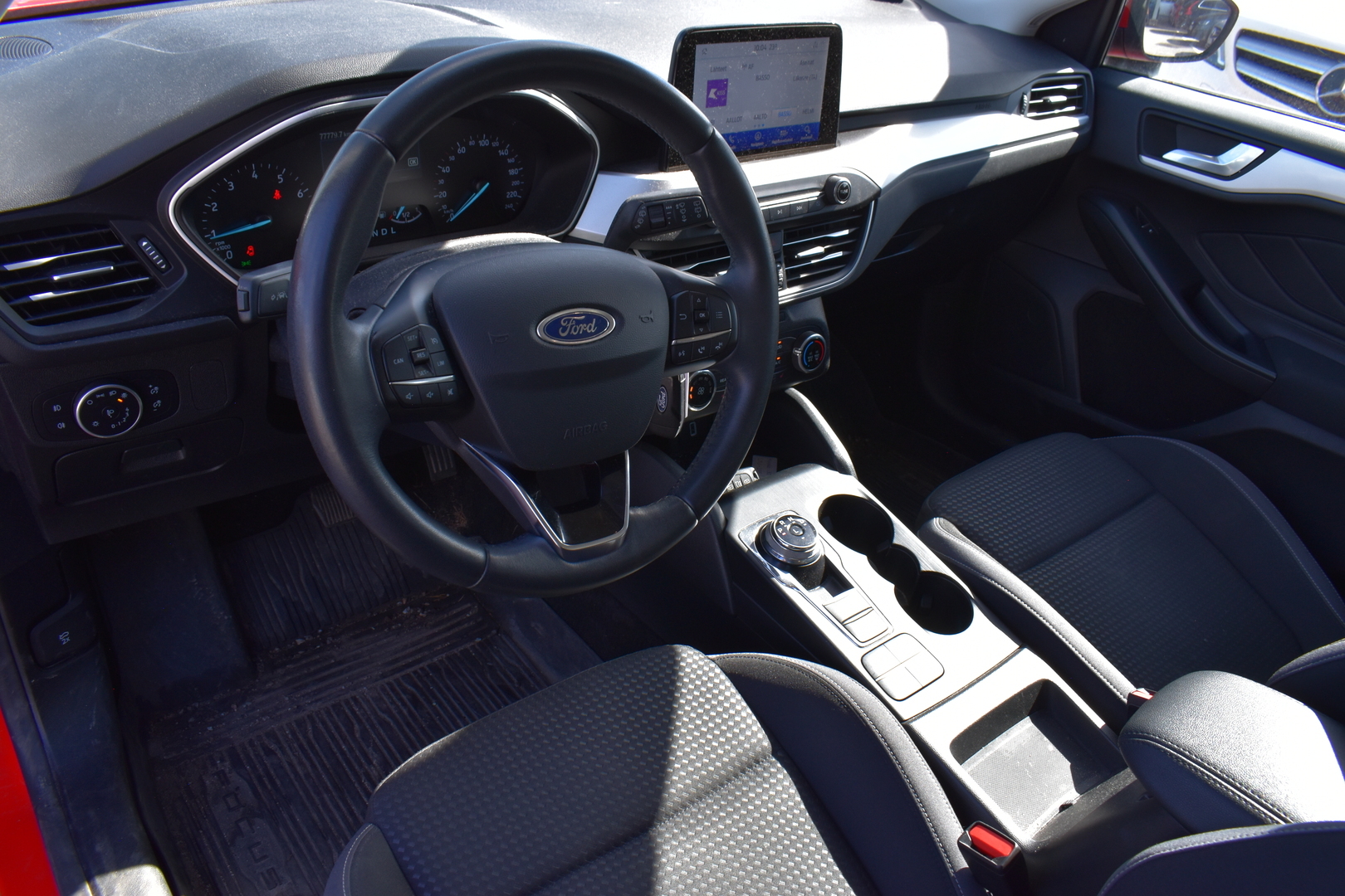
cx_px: 672
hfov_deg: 67.4
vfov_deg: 47.9
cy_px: 448
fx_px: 1009
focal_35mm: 27
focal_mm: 18
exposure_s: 1/125
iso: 400
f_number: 9.5
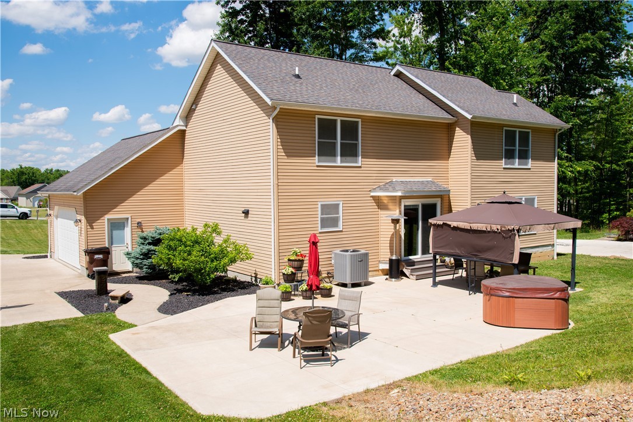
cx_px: 316
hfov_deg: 60.3
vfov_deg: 42.4
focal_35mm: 31
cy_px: 211
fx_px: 545
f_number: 9
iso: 200
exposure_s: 1/320
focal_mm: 31
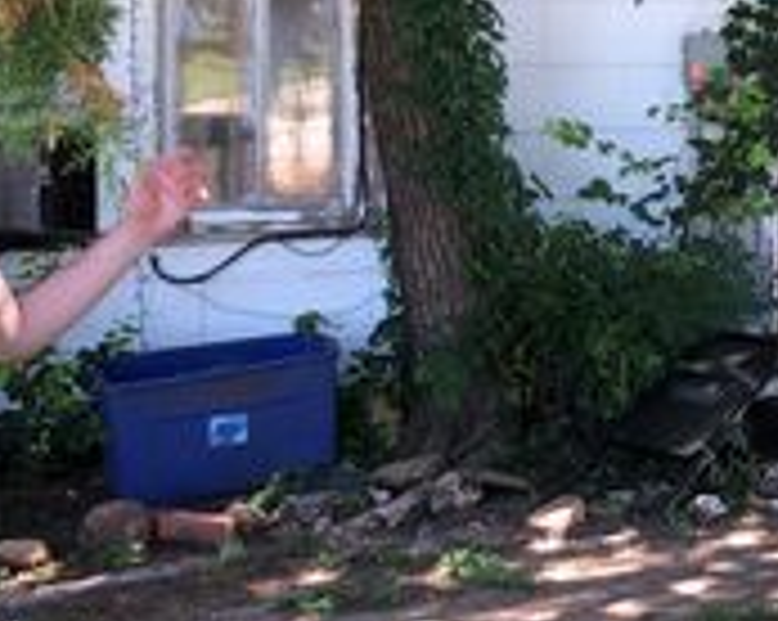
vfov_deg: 19.0
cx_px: 1012
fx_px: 1817
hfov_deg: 21.8
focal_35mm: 79
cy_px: 43
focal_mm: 3.99
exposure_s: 1/120
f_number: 1.8
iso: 50
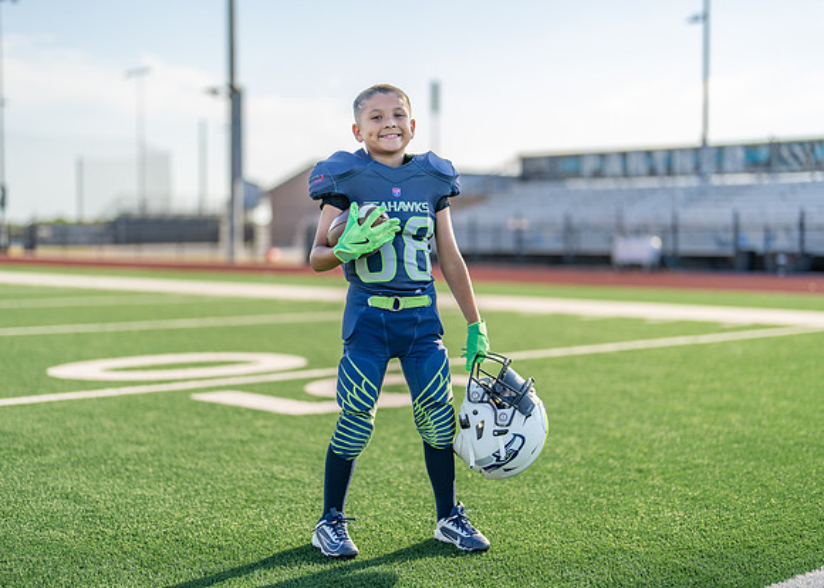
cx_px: 412
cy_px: 294
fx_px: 1268
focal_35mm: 54
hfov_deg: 36.0
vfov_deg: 26.1
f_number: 1.2
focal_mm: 50
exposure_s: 1/4000
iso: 100
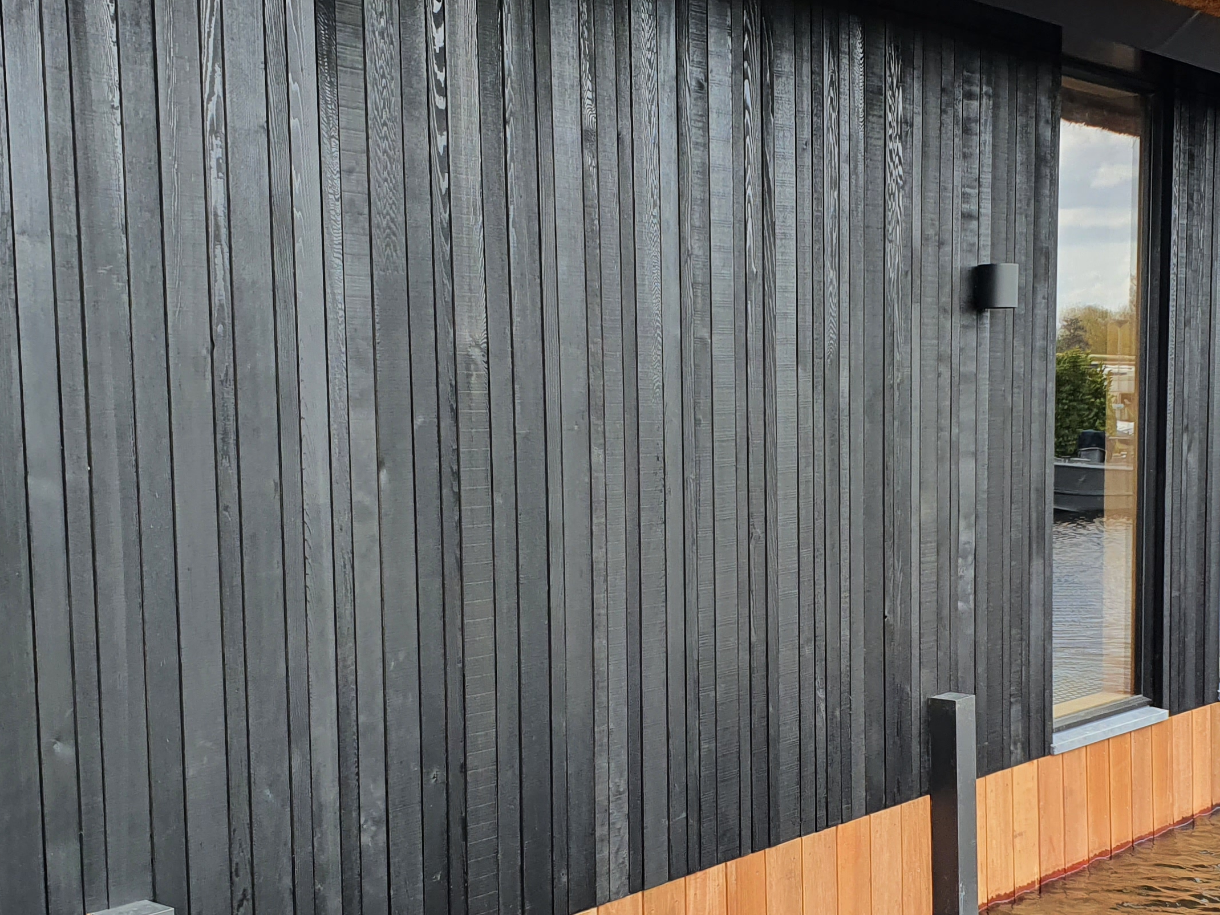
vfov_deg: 29.6
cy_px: 558
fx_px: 1727
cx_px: 785
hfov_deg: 38.6
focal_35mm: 49
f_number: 2.4
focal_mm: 4.32
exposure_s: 1/586
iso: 50
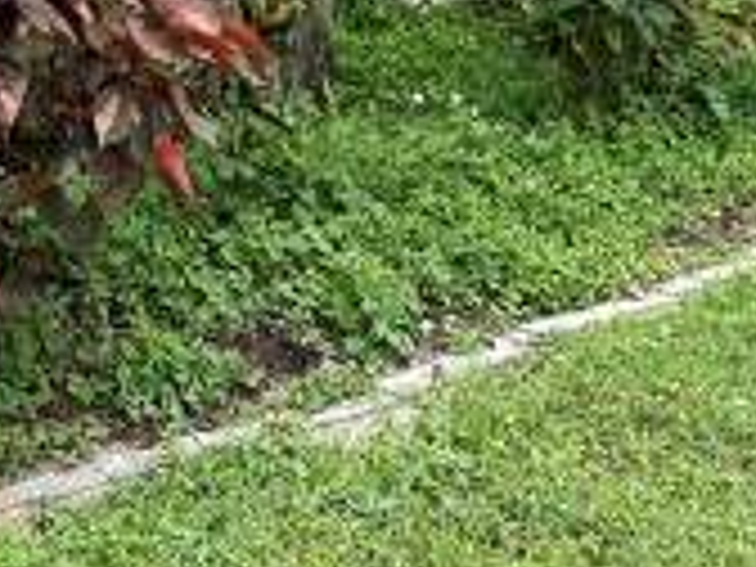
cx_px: 288
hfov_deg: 17.2
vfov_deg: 12.3
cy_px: -333
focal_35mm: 114
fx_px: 2490
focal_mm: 6.76
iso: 100
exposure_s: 1/2703
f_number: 1.78
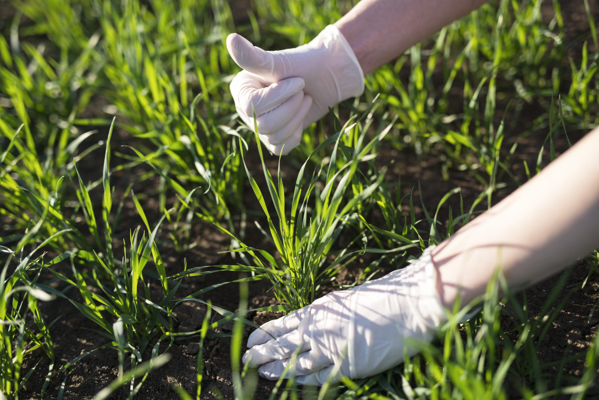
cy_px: 200
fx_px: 832
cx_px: 300
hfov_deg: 39.6
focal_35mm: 50
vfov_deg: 27.0
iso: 250
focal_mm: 50
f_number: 2
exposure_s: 1/3200
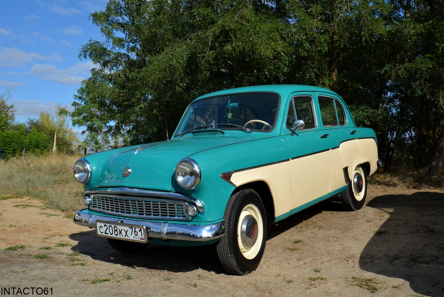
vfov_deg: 40.0
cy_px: 148
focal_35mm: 33
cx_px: 222
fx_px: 407
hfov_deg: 57.2
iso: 100
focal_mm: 22
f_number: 9
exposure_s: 1/320
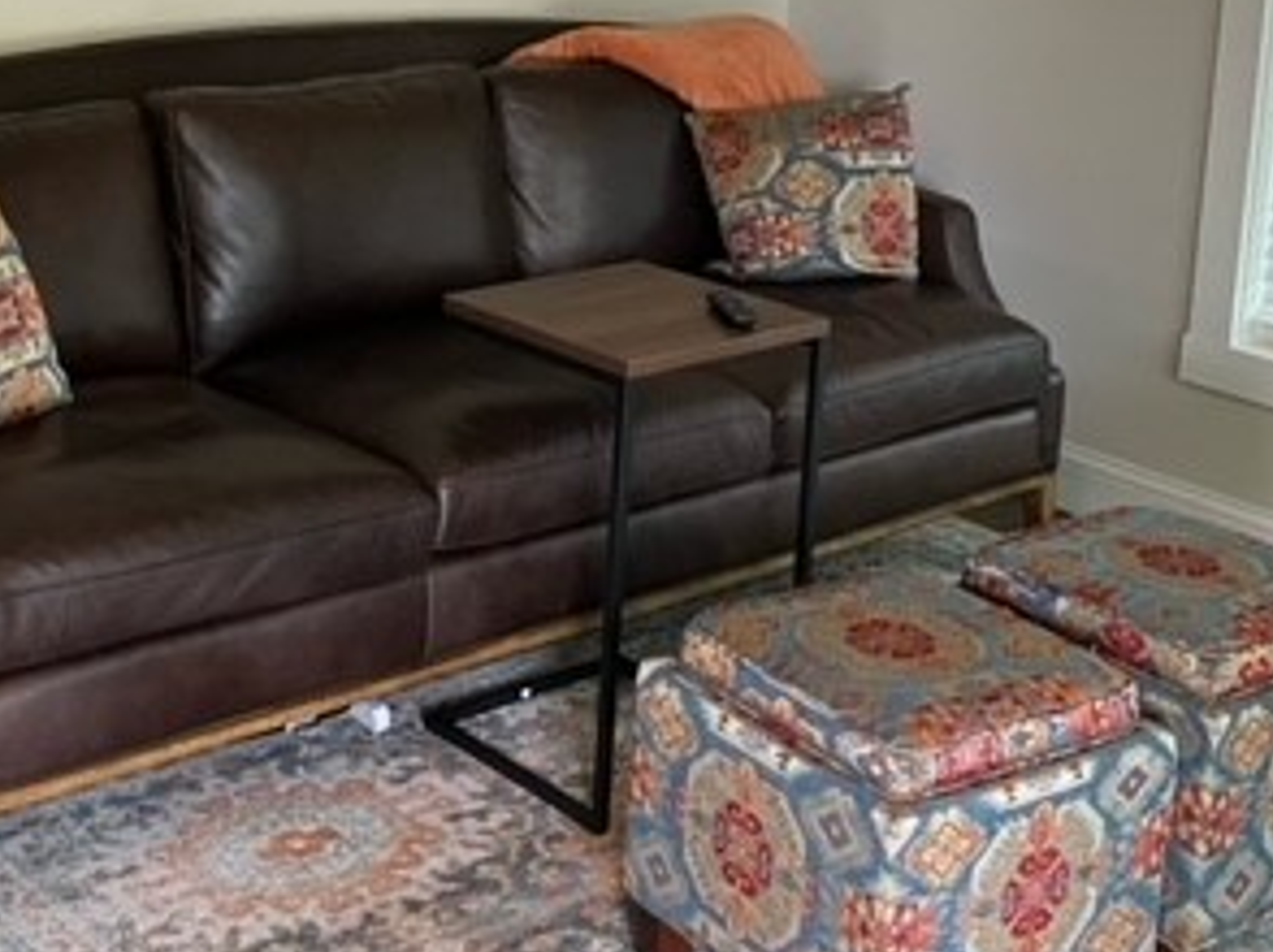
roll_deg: -2.3
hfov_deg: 31.6
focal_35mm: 61
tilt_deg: -9.4
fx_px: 2241
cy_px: 78
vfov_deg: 23.3
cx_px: 511
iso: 200
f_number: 1.8
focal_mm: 3.99
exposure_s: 1/60
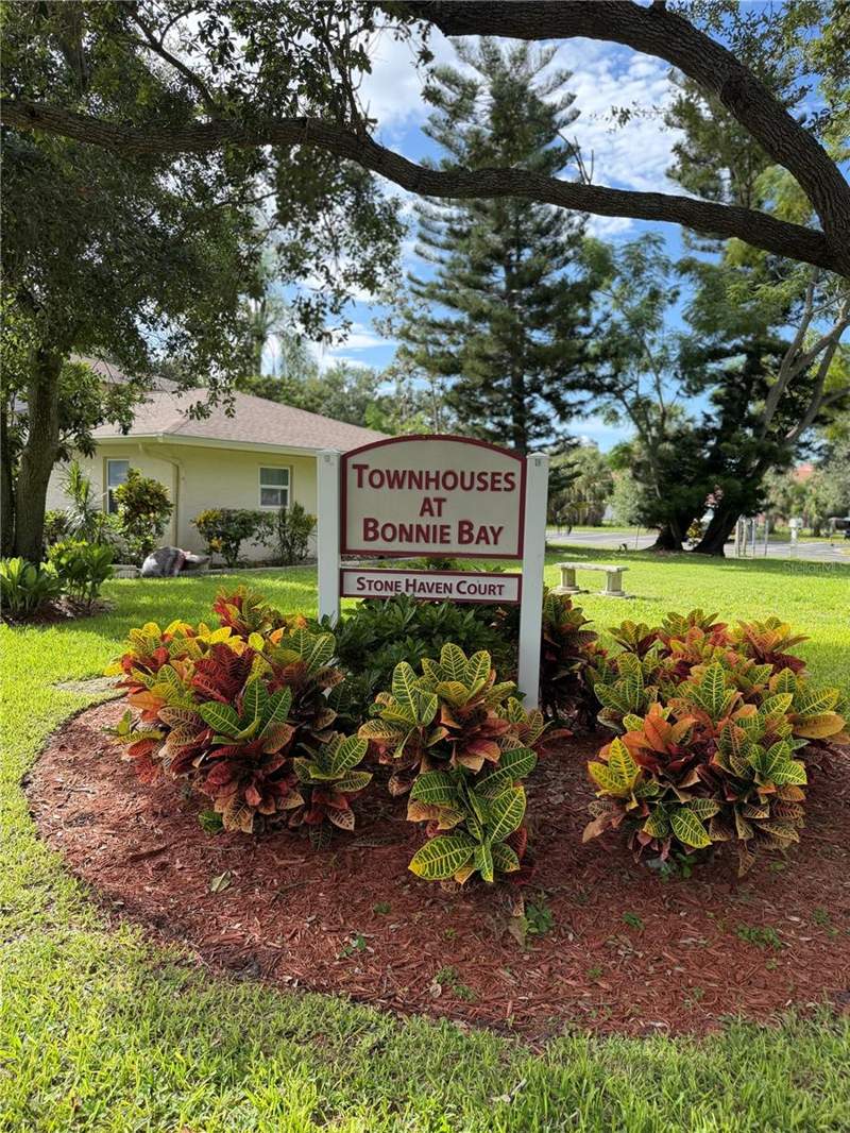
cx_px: 425
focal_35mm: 24
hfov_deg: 56.8
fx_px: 785
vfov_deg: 71.6
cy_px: 566
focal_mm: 6.76
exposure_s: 1/1464
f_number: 1.78
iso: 100
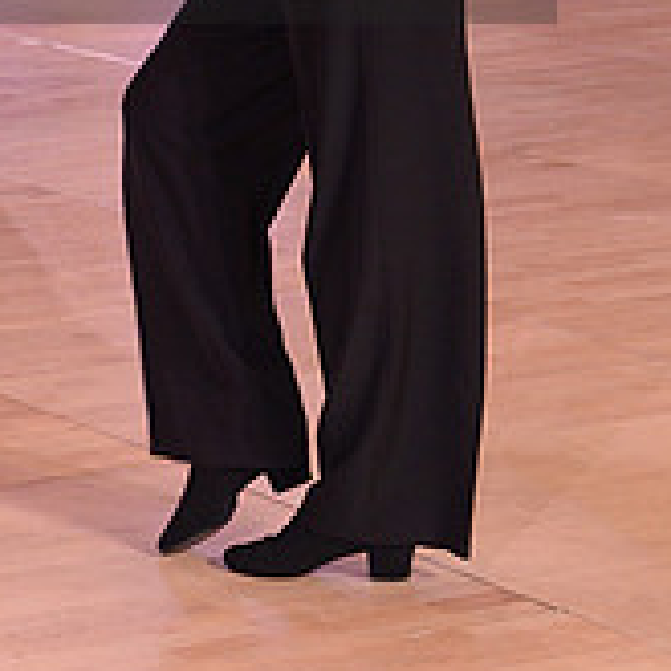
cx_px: -2
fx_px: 4583
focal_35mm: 209
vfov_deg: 8.3
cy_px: -110
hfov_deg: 8.3
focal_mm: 70
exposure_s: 1/250
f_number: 5
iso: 2000
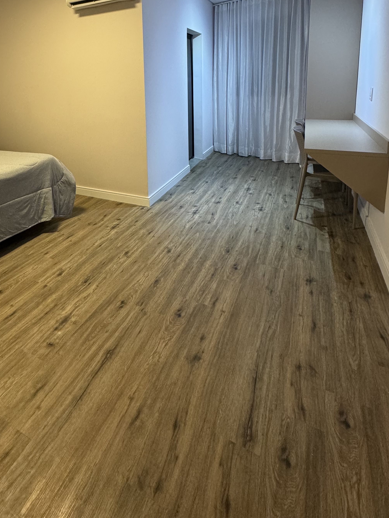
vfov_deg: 73.5
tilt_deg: -9.2
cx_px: 129
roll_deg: +2.9
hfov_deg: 61.9
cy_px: 131
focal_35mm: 21
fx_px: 315
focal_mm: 2.22
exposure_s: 1/60
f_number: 2.2
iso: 250
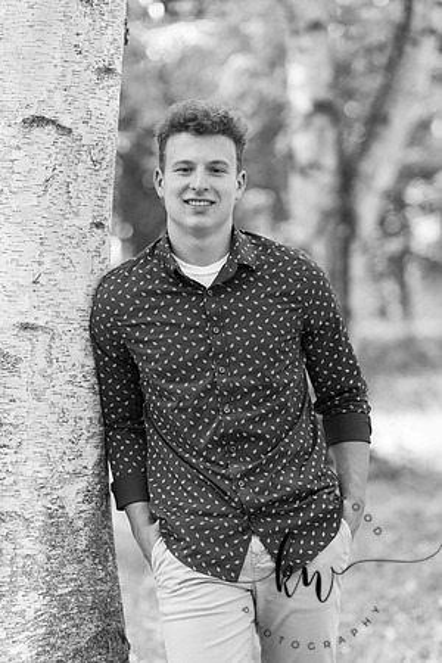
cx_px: 221
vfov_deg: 17.6
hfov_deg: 11.8
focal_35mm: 116
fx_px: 2136
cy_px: 332
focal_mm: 116
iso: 400
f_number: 2.8
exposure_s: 1/200
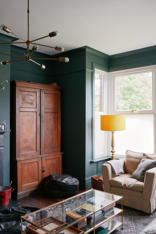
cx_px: 78
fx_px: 201
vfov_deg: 60.3
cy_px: 117
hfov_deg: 42.3
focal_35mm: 31
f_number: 11
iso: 160
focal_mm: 20.6
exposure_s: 1/1.59
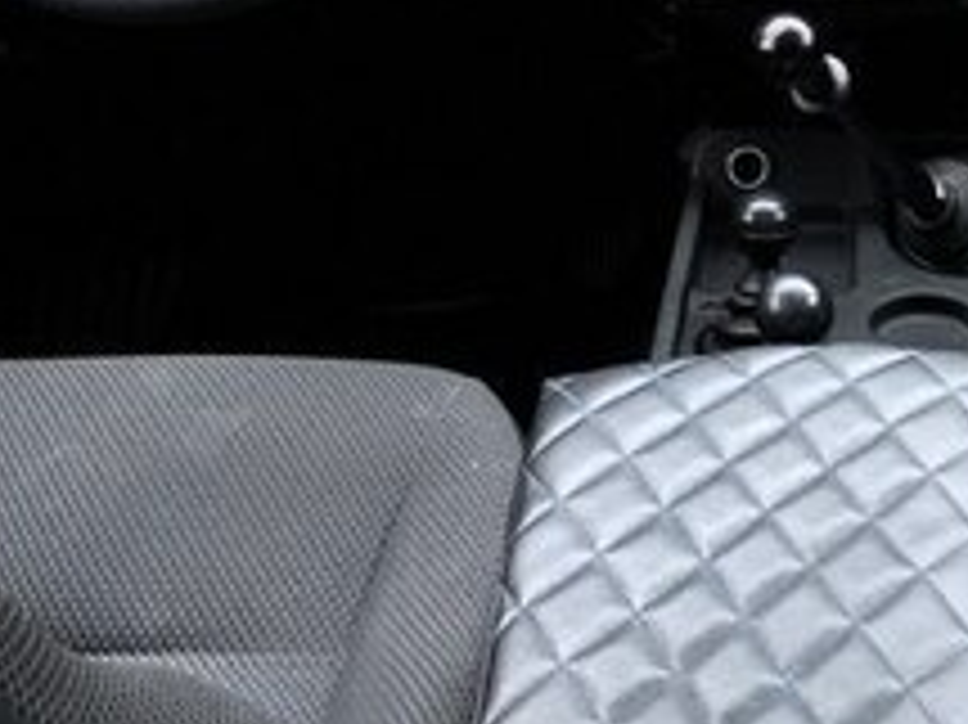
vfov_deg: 16.1
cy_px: -272
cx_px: 774
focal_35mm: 86
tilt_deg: -11.2
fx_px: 2404
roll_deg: +2.1
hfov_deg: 22.5
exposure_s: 1/100
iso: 32
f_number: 1.8
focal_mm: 3.99
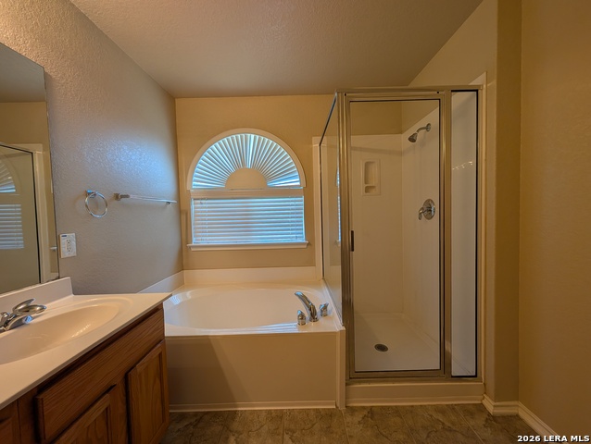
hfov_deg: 110.5
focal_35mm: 12
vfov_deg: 94.6
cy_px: 222
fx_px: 205
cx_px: 296
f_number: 1.7
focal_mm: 2.02
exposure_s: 1/124
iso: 81
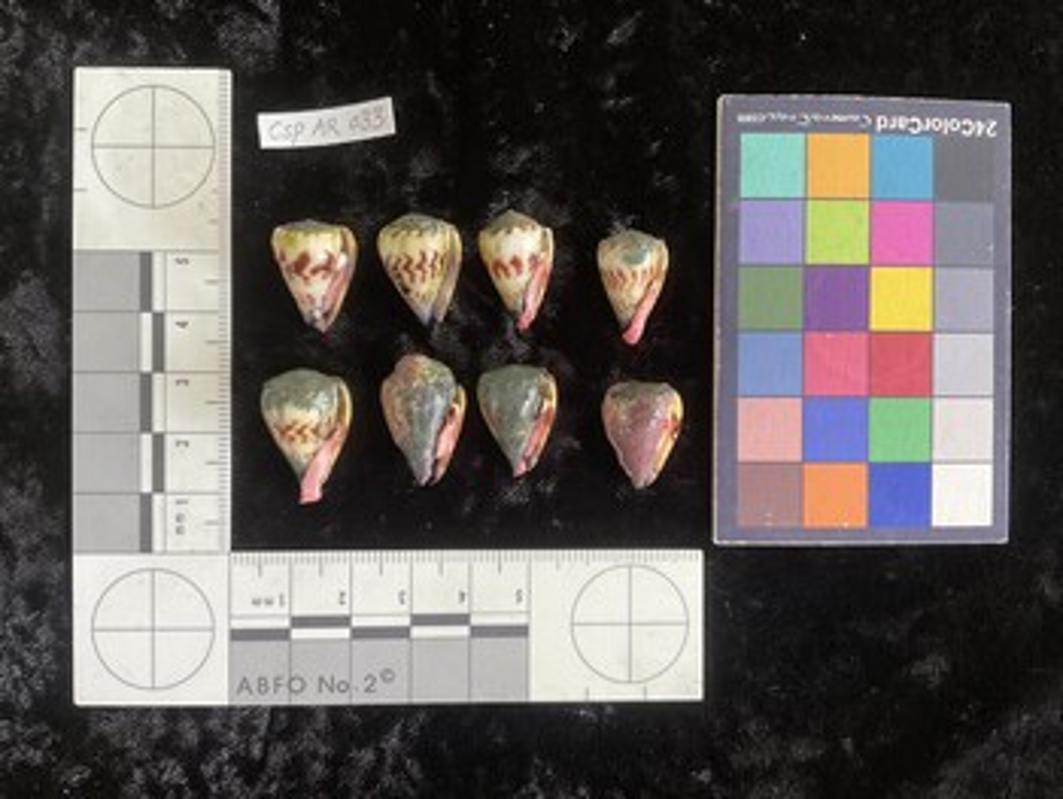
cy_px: 400
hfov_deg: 61.6
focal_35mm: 29
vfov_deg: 48.3
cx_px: 532
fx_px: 891
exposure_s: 1/60
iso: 125
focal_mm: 3
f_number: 1.8
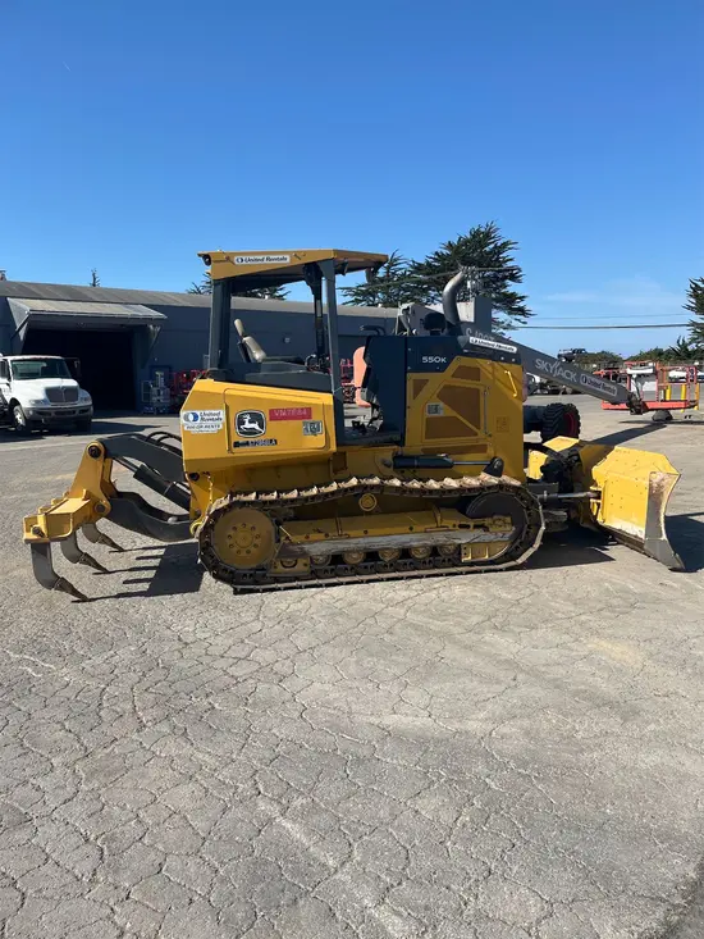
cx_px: 352
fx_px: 705
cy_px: 470
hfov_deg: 53.1
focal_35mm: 26
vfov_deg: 67.3
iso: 50
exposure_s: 1/3049
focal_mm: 5.1
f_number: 1.6
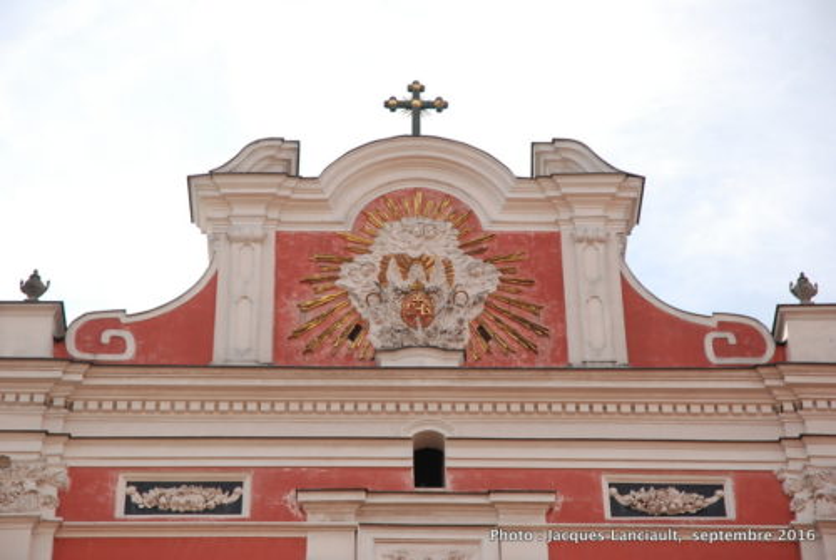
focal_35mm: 105
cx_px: 418
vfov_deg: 13.1
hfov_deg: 19.4
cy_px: 280
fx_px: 2442
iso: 200
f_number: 6.3
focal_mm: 70
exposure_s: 1/640
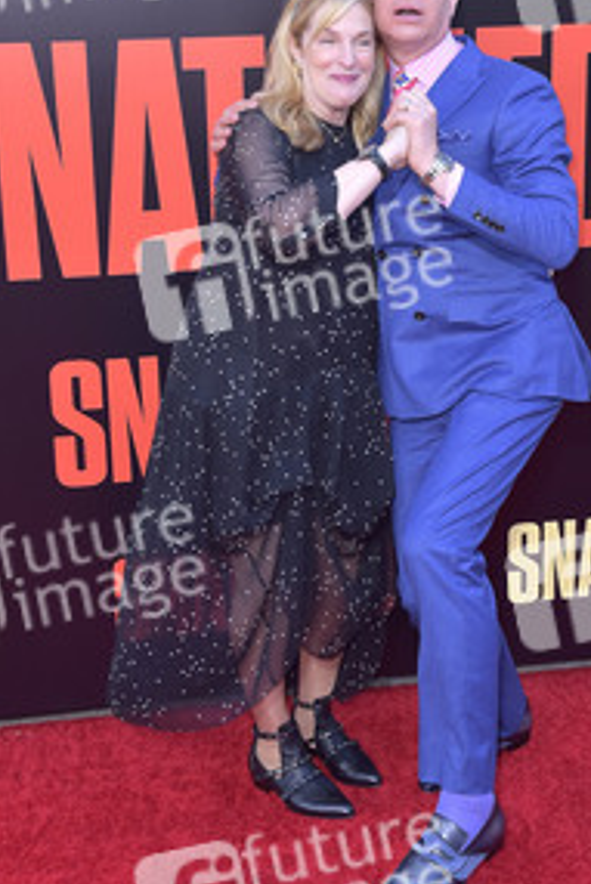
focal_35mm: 63
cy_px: 423
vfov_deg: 31.9
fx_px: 1549
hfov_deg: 21.5
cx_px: 385
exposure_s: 1/320
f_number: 6.3
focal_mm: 45
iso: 500
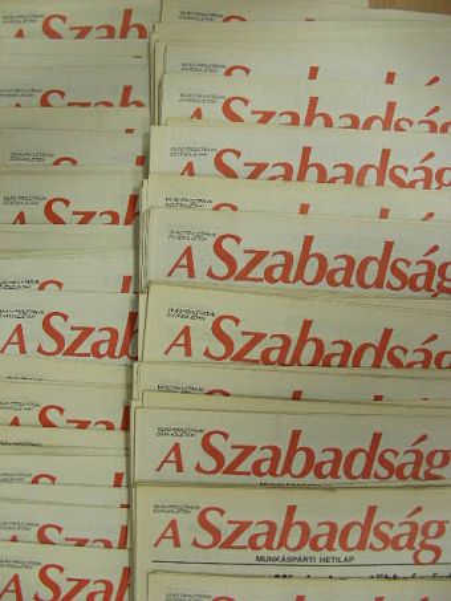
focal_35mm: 38
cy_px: 300
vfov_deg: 49.0
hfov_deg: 37.7
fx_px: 660
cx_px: 226
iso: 200
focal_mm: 6.3
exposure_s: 1/24.7
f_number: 3.5
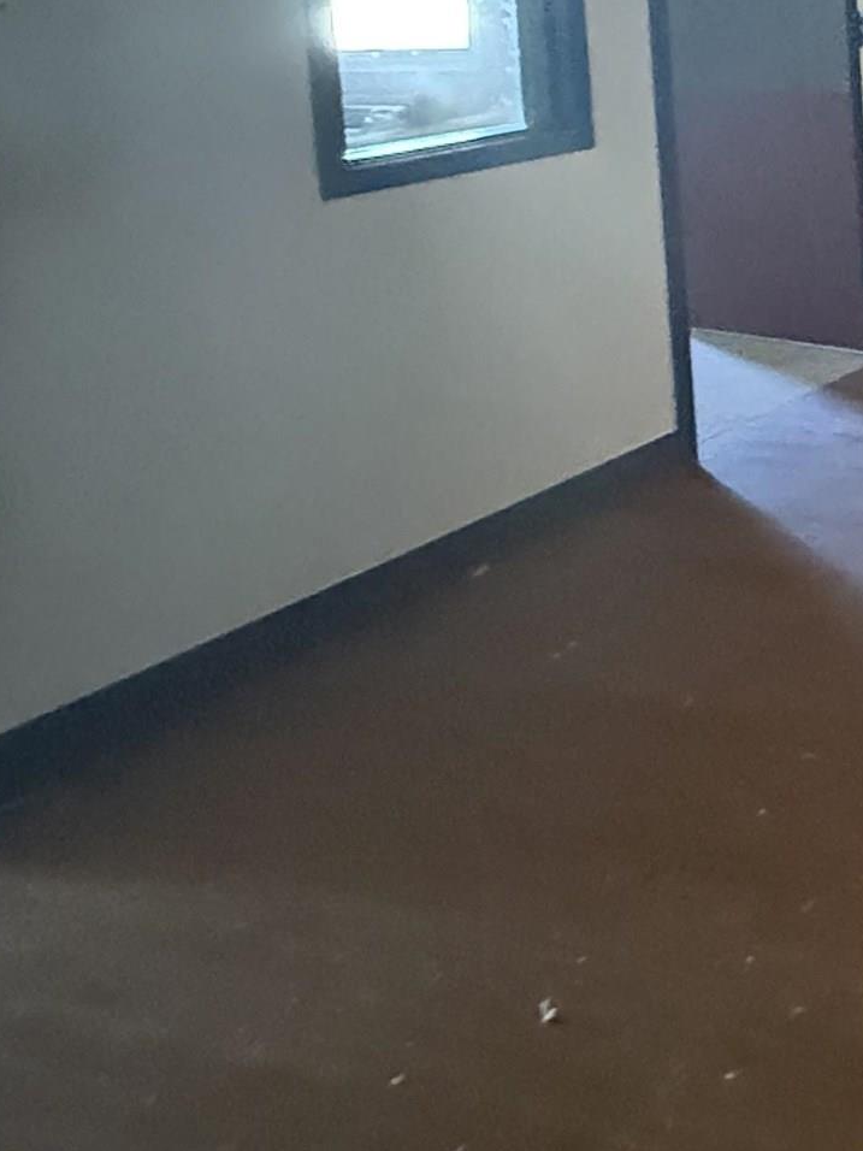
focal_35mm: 45
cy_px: 17
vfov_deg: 37.8
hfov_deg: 21.4
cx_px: 1545
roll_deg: +1.3
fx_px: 1496
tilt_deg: -4.8
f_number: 2.2
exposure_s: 1/30
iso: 1250
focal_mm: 2.22
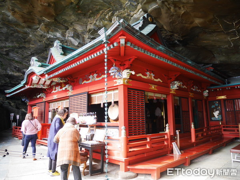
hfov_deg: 71.6
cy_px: 90
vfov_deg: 56.8
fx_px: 166
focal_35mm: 24
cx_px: 120
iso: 400
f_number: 3.5
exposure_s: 1/60
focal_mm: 12
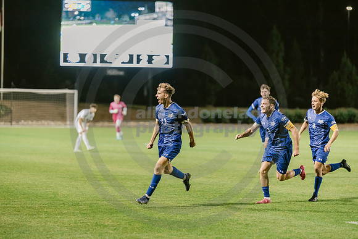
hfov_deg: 12.1
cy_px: 120
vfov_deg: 8.1
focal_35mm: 170
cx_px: 179
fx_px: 1691
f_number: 2.8
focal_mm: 170
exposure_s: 1/500
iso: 1600
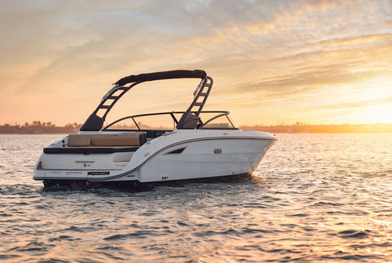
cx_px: 196
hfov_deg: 20.4
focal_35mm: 100
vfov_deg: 13.7
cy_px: 132
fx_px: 1090
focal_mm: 100
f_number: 3.2
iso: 100
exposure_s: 1/320
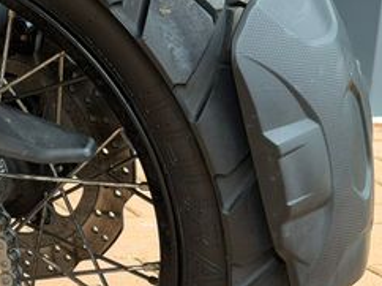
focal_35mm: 127
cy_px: 326
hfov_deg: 14.9
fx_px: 1400
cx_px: -106
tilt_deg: -18.8
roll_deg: -2.7
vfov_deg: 11.5
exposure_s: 1/216
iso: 64
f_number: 1.78
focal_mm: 6.76
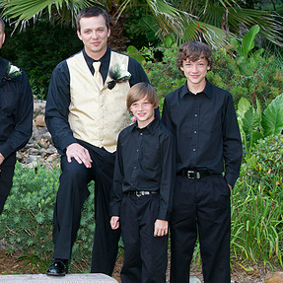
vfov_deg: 14.5
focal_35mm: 120
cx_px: 26
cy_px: 171
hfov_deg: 14.4
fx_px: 1110
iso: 800
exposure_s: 1/200
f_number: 5.6
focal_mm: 70
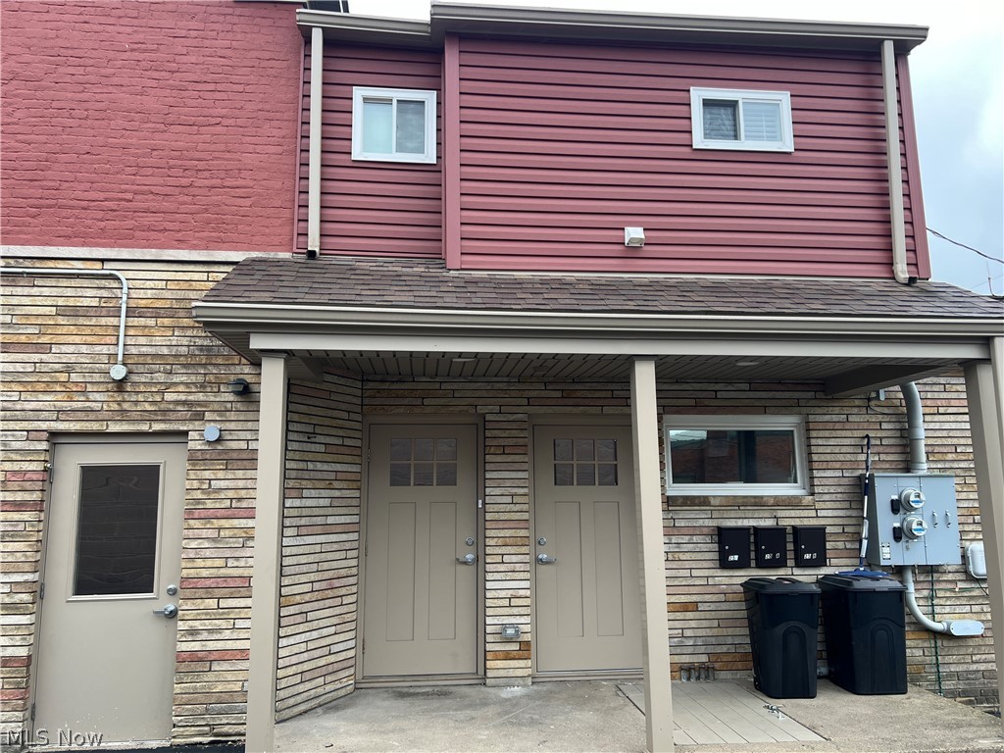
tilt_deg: +7.2
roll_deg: +1.0
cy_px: 376
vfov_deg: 53.1
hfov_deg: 67.3
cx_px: 502
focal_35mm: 26
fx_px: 754
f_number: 1.5
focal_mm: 5.7
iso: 40
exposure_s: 1/172
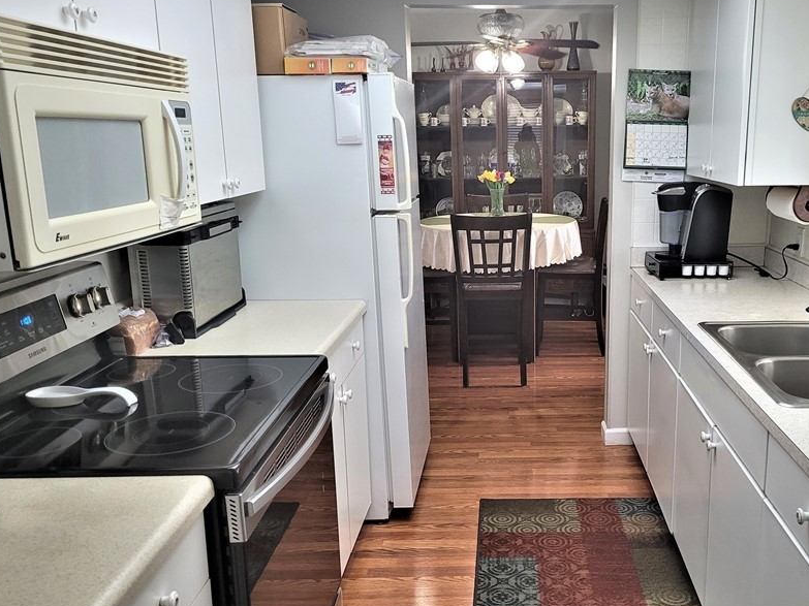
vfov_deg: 41.8
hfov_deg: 53.4
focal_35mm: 34
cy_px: 315
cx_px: 499
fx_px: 794
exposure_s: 1/119
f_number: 1.8
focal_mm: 5.4
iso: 250
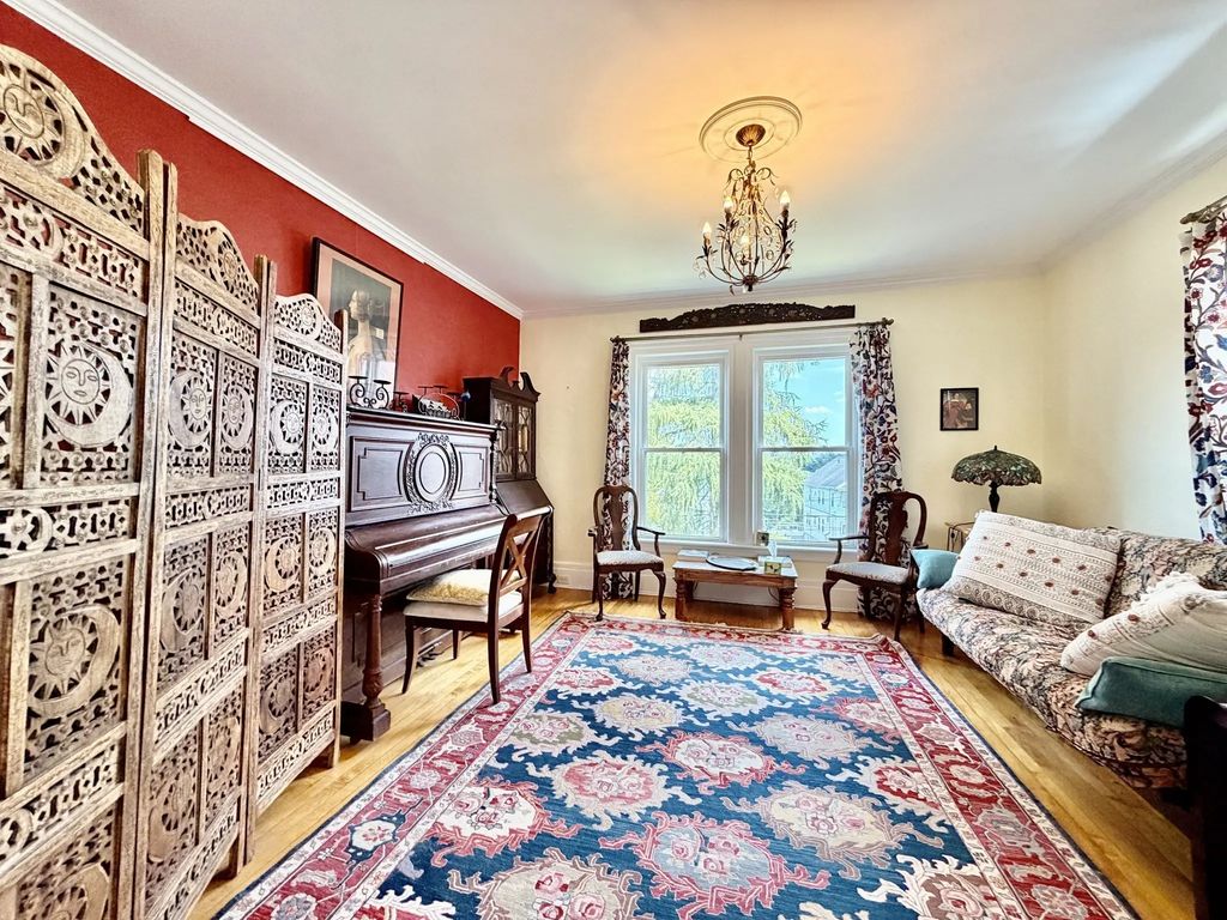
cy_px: 460
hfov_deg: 102.1
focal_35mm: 14
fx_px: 496
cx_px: 614
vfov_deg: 85.7
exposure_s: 1/120
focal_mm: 2.22
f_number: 2.2
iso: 250
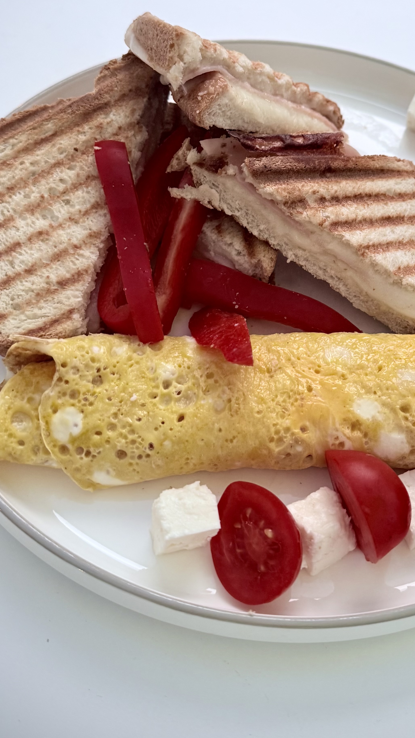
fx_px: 802
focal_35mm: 41
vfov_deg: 48.9
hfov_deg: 28.7
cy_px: 277
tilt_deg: -49.8
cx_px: 297
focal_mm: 6.76
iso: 160
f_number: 1.78
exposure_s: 1/100
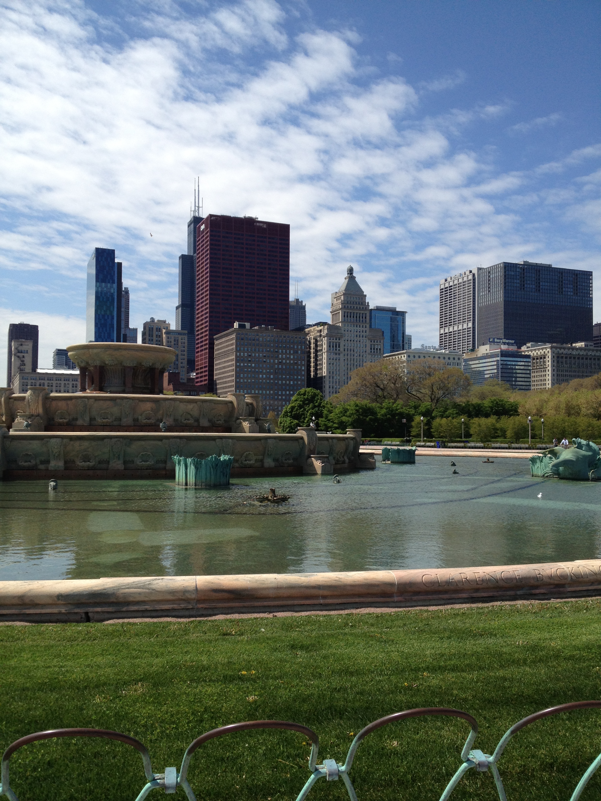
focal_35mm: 35
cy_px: 400
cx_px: 300
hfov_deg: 40.7
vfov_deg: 52.6
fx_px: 810
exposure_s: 1/2123
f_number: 2.4
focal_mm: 4.28
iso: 64
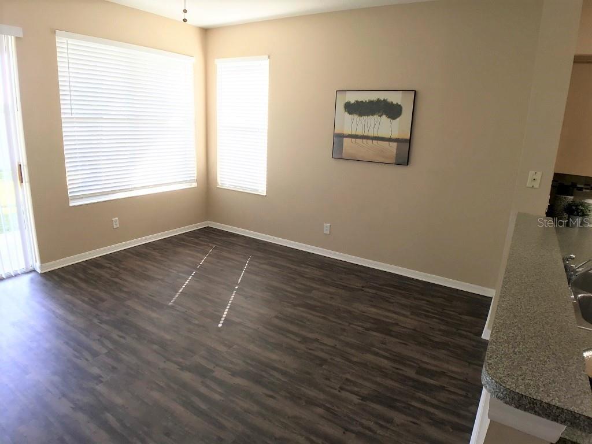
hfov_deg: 58.4
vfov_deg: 45.4
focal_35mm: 31
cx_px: 296
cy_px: 222
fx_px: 530
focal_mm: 3.3
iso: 32
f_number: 2.4
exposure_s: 1/60
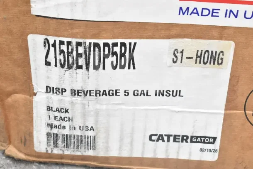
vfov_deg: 19.7
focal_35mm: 69
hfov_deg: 29.2
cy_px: 84
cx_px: 126
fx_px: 485
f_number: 9
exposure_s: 1/320
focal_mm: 46
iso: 1600
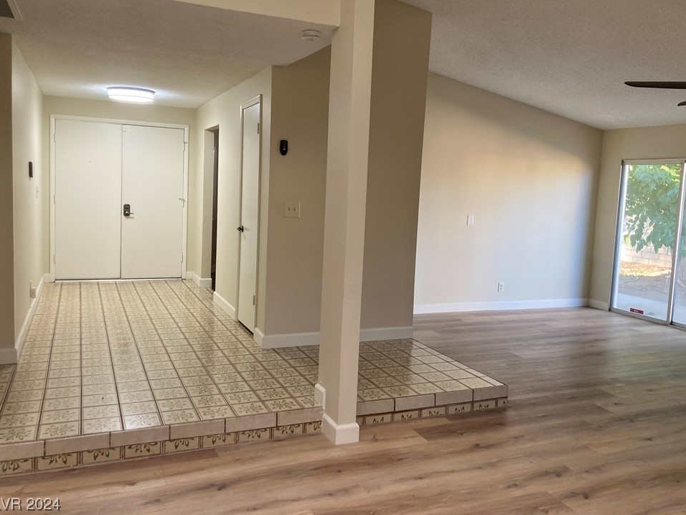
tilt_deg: -4.1
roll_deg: -2.5
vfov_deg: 46.8
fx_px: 595
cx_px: 355
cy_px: 244
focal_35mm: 30
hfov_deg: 59.9
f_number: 1.8
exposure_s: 1/60
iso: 100
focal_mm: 3.99
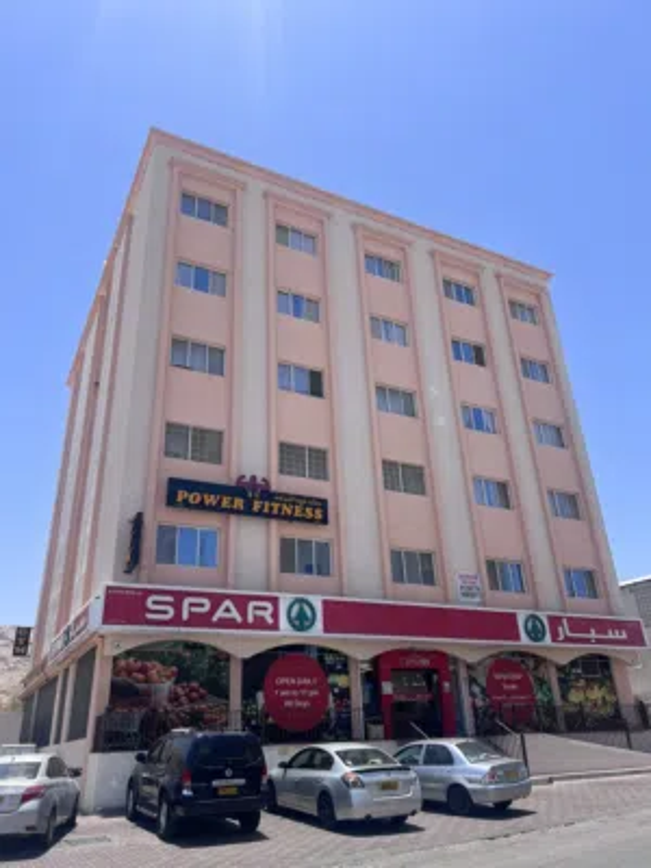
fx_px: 652
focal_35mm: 26
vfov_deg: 67.3
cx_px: 326
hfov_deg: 53.1
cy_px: 434
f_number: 1.5
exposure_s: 1/3831
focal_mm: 5.7
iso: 50
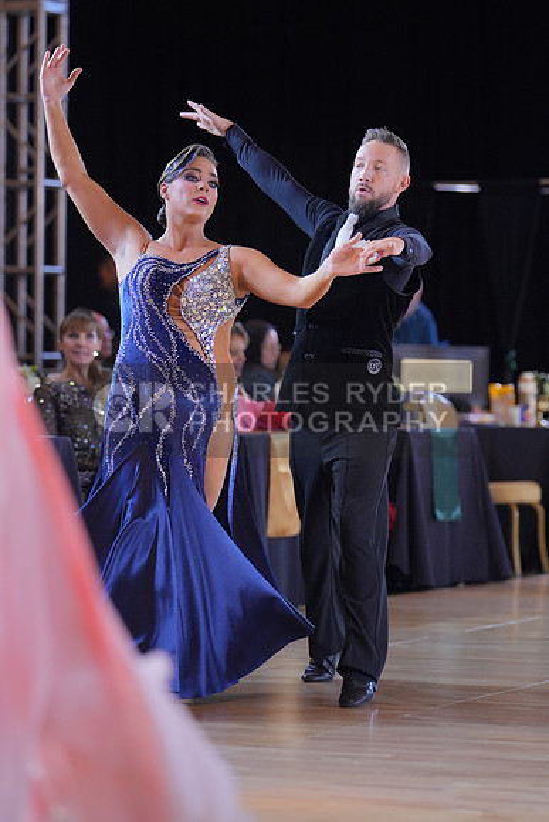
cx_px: 274
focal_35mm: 141
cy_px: 411
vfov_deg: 14.5
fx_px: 3223
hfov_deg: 9.7
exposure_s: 1/500
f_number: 2
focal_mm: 94
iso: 800
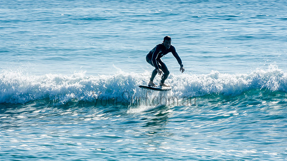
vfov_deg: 1.9
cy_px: 94
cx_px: 144
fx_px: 4802
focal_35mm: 631
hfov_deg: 3.4
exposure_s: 1/30
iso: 100
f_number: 25
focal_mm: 400
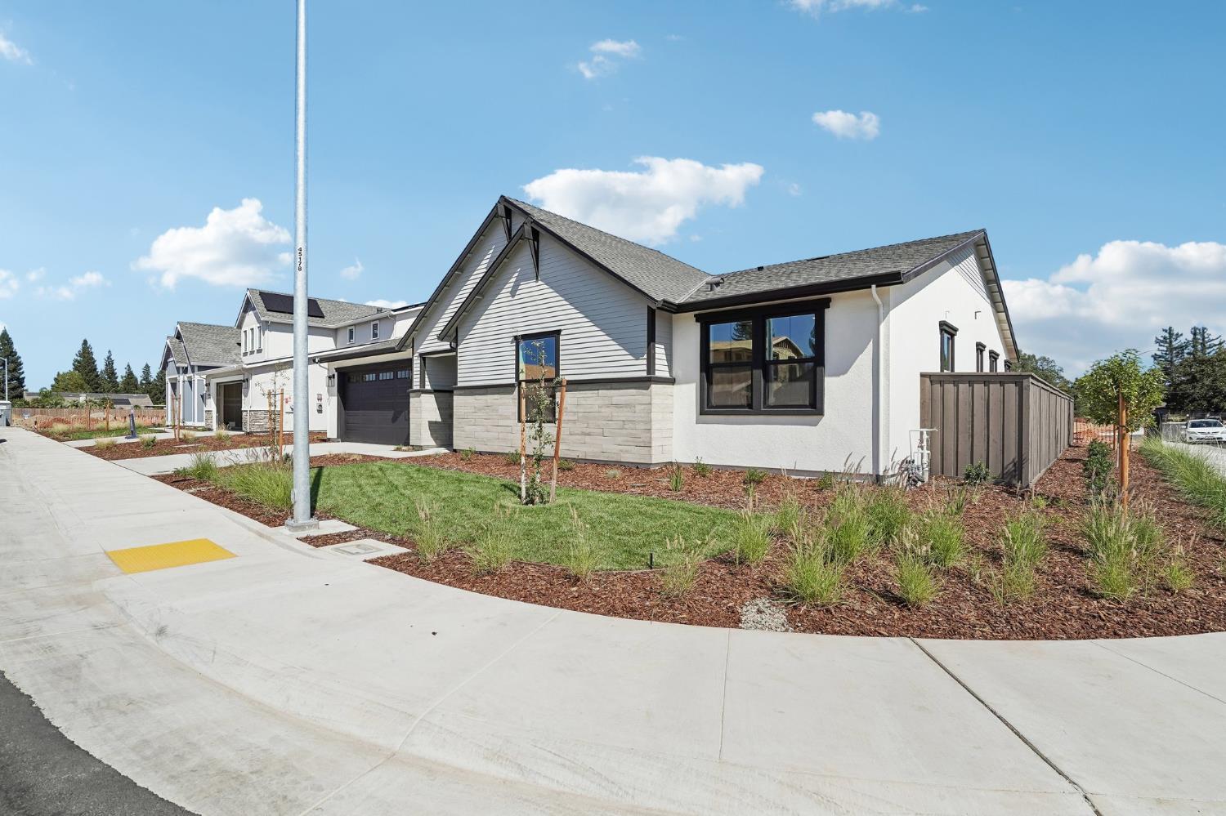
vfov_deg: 73.7
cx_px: 613
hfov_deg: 96.8
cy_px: 408
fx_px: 545
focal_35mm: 16
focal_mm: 16
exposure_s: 1/1000
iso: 320
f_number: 8
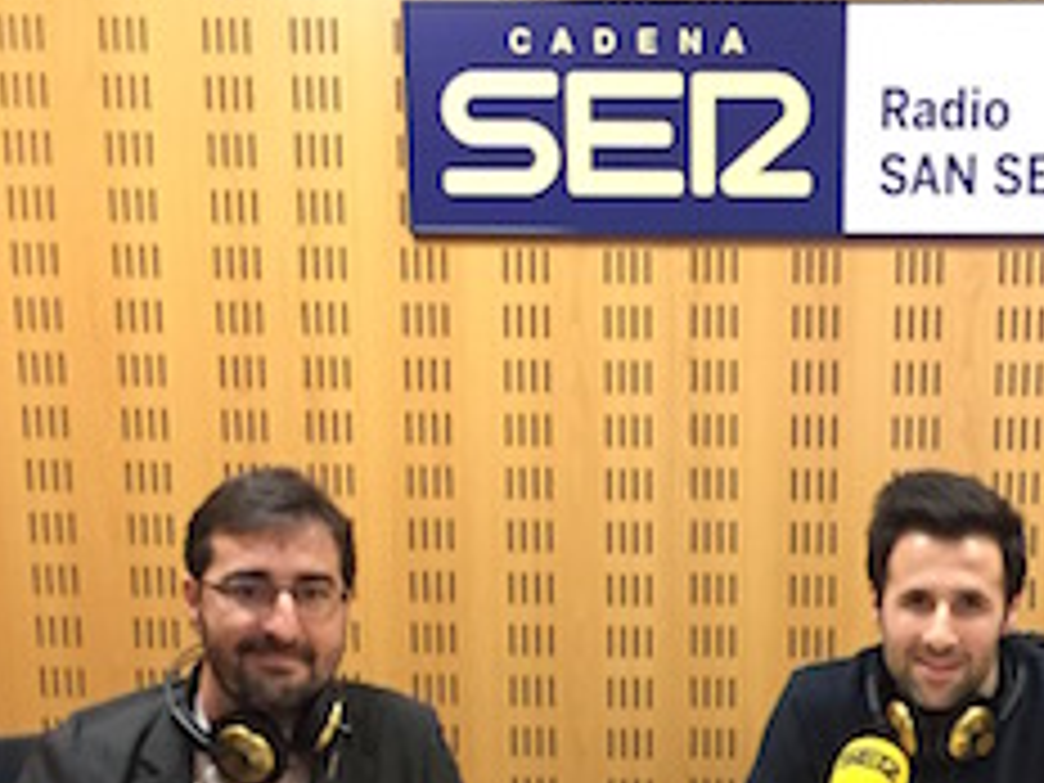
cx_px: 778
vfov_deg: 17.8
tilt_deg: -14.0
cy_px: 864
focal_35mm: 80
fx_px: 2413
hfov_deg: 24.2
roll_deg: -0.5
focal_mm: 4.15
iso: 320
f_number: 2.2
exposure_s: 1/33
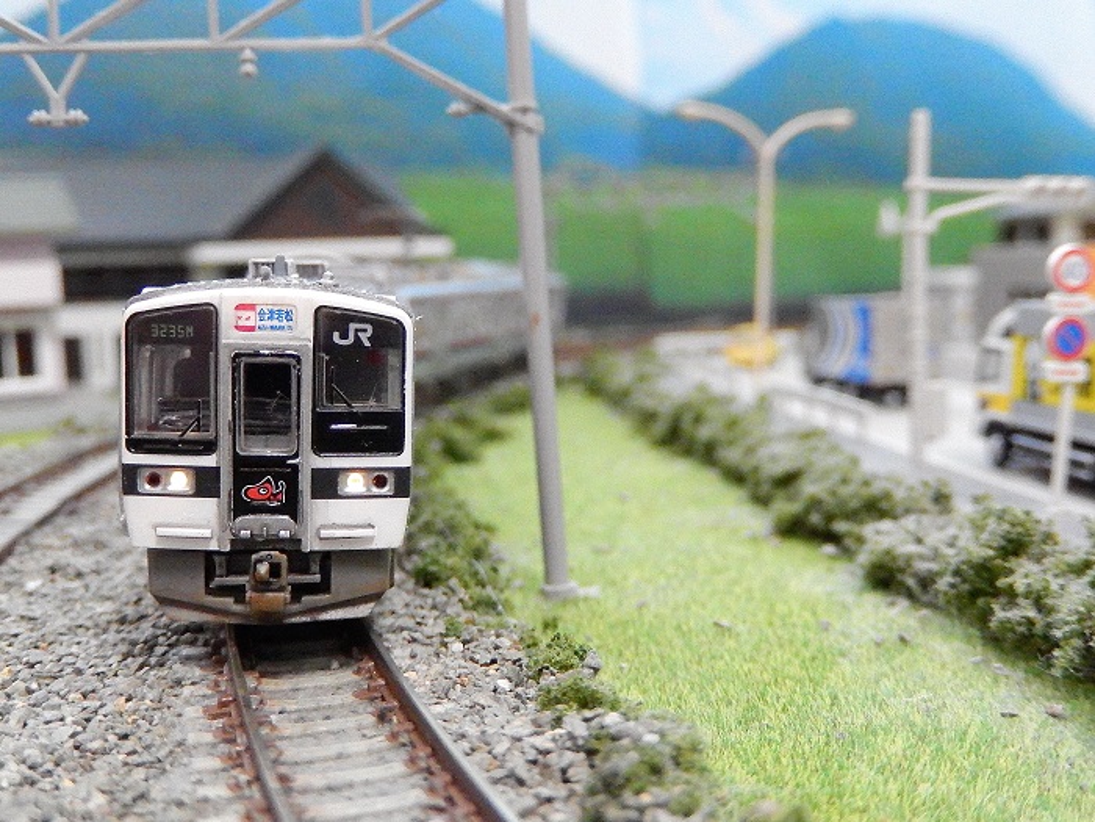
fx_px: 1297
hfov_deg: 45.8
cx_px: 548
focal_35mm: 41
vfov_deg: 35.1
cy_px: 411
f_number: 4.2
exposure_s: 1/50
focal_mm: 7.3
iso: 3200
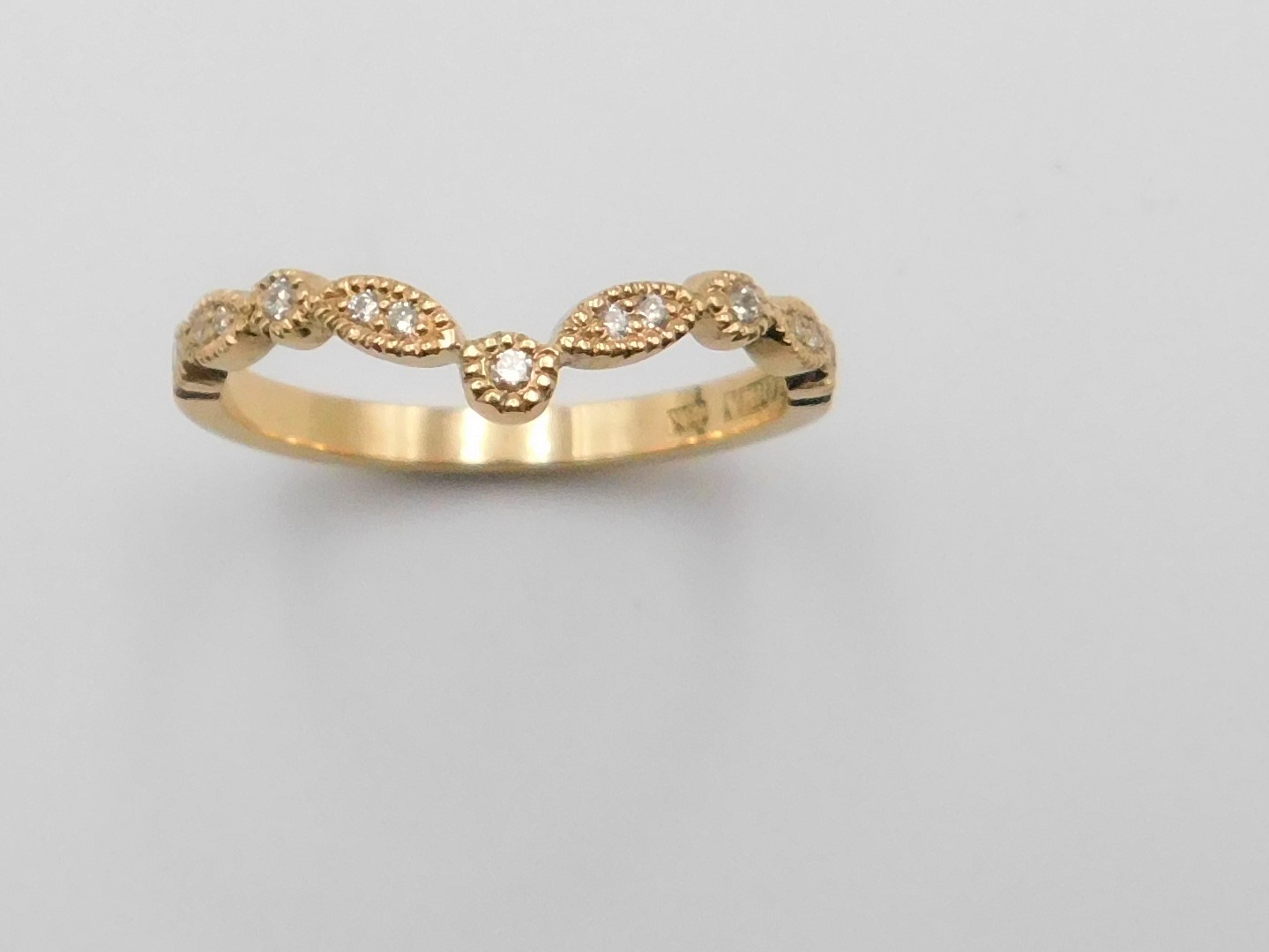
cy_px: 383
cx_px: 518
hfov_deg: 61.2
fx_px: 1063
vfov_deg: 48.0
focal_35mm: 29
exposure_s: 1/1250
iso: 400
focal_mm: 4
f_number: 3
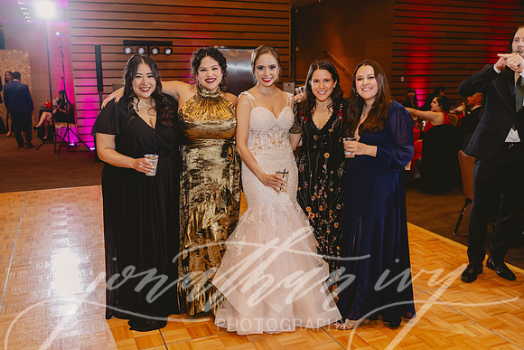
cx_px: 262
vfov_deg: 37.9
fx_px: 510
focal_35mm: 35
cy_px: 175
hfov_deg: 54.4
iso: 1600
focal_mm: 35
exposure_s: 1/125
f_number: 2.8
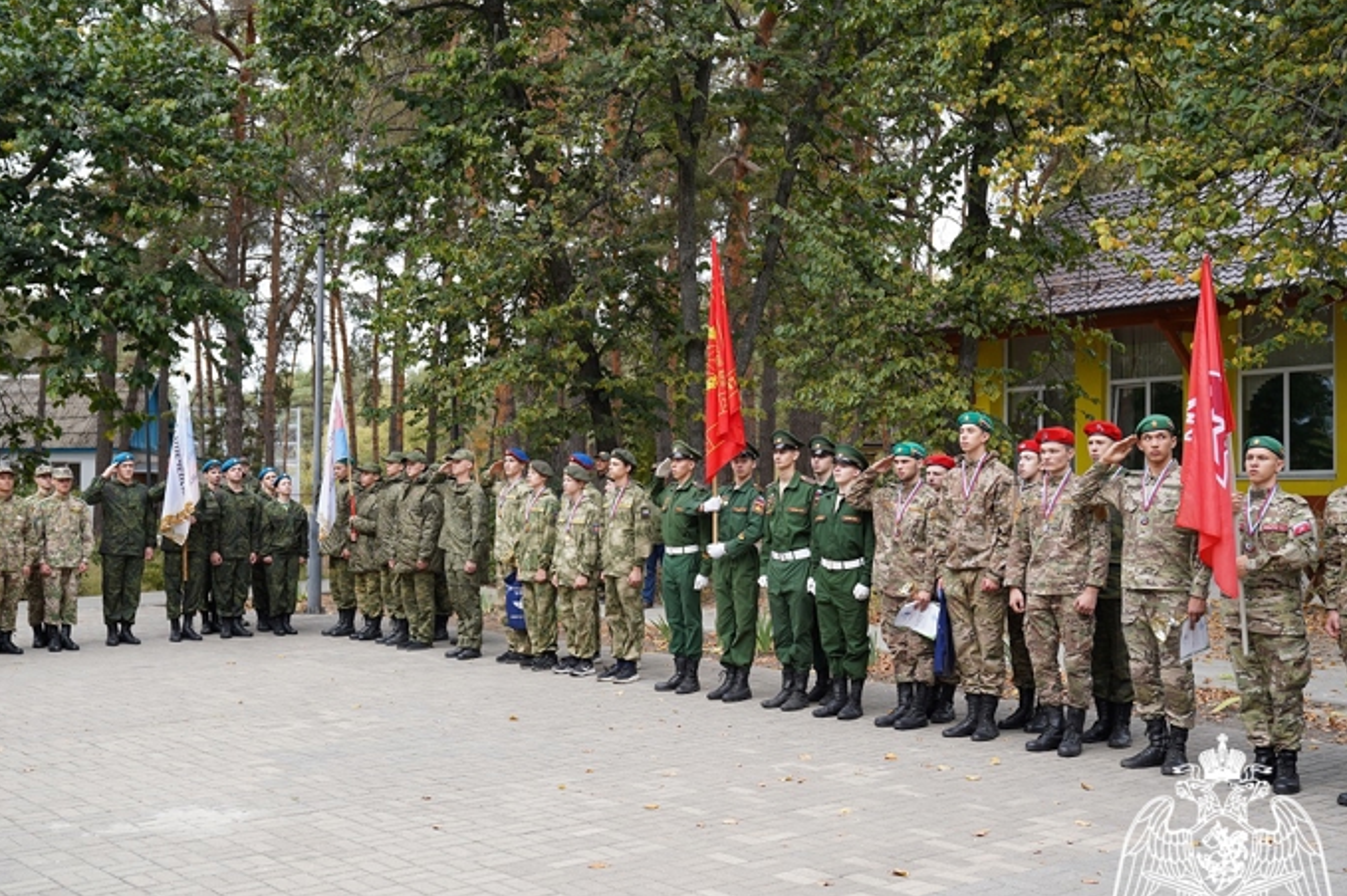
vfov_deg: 31.9
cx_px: 615
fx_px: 1571
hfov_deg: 46.4
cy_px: 480
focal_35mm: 42
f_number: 4
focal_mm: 38
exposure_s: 1/160
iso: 100
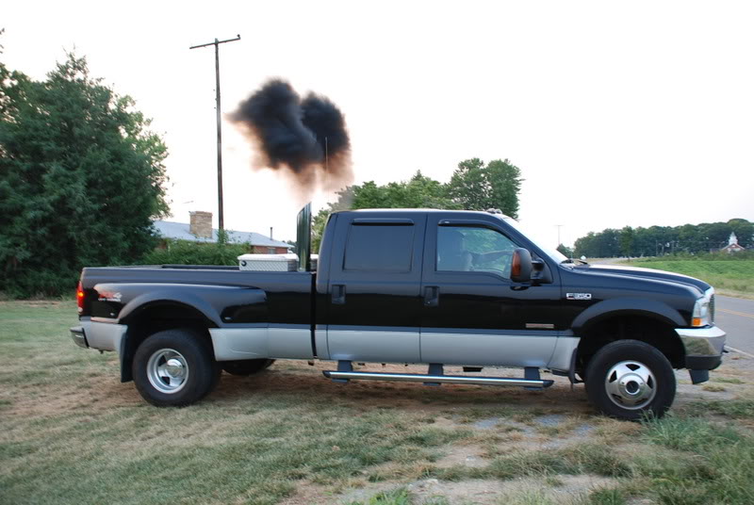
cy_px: 252
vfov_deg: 40.1
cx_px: 377
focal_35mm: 33
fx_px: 692
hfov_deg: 57.2
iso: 100
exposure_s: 1/13
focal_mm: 22
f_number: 3.8
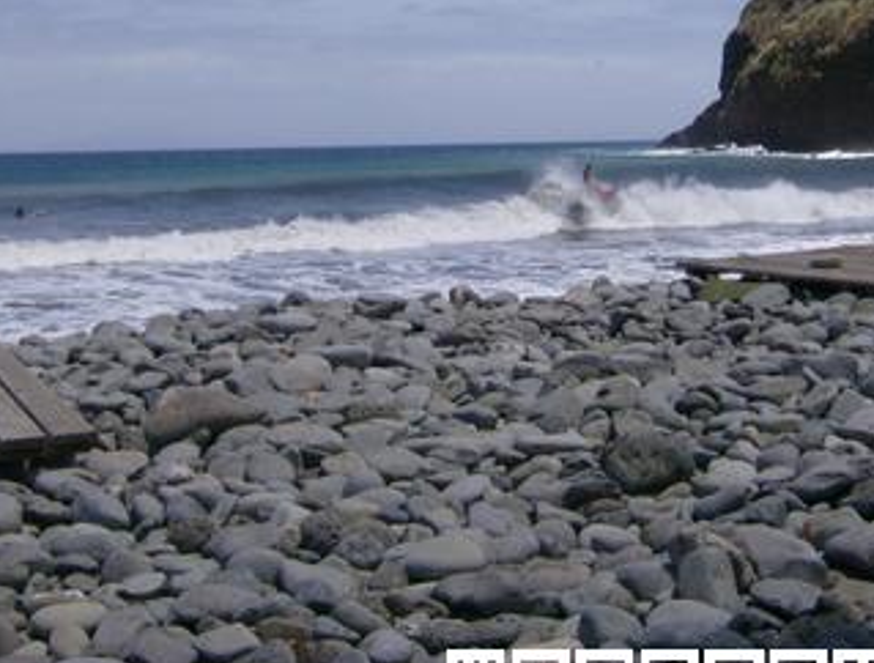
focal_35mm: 62
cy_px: 171
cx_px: 547
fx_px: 1572
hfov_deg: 30.9
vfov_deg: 23.6
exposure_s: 1/2000
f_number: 4.7
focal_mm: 6
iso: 100
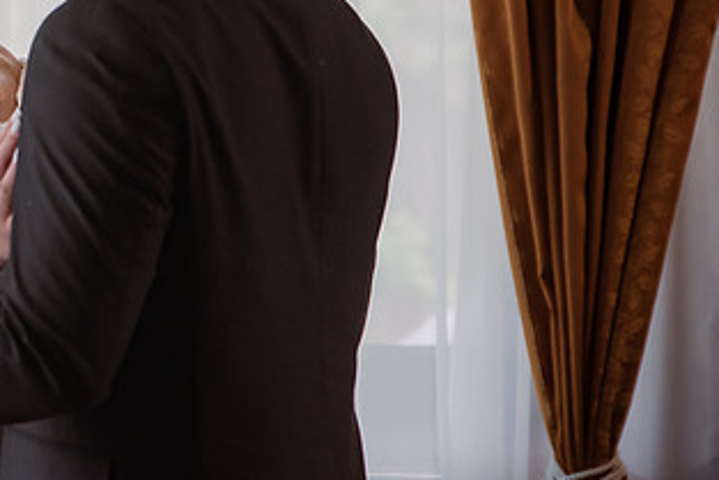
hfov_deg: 14.8
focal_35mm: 135
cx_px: -58
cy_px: 14
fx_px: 2697
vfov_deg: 10.1
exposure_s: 1/320
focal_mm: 62
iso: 800
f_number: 2.8
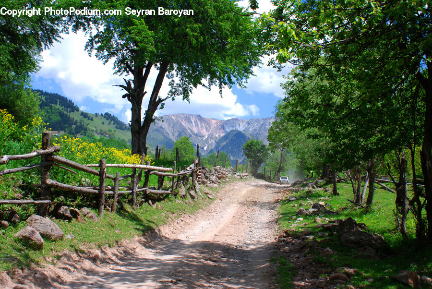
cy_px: 144
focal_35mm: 42
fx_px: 504
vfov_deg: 32.0
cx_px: 216
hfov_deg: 46.4
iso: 320
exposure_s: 1/400
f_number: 10
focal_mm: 28
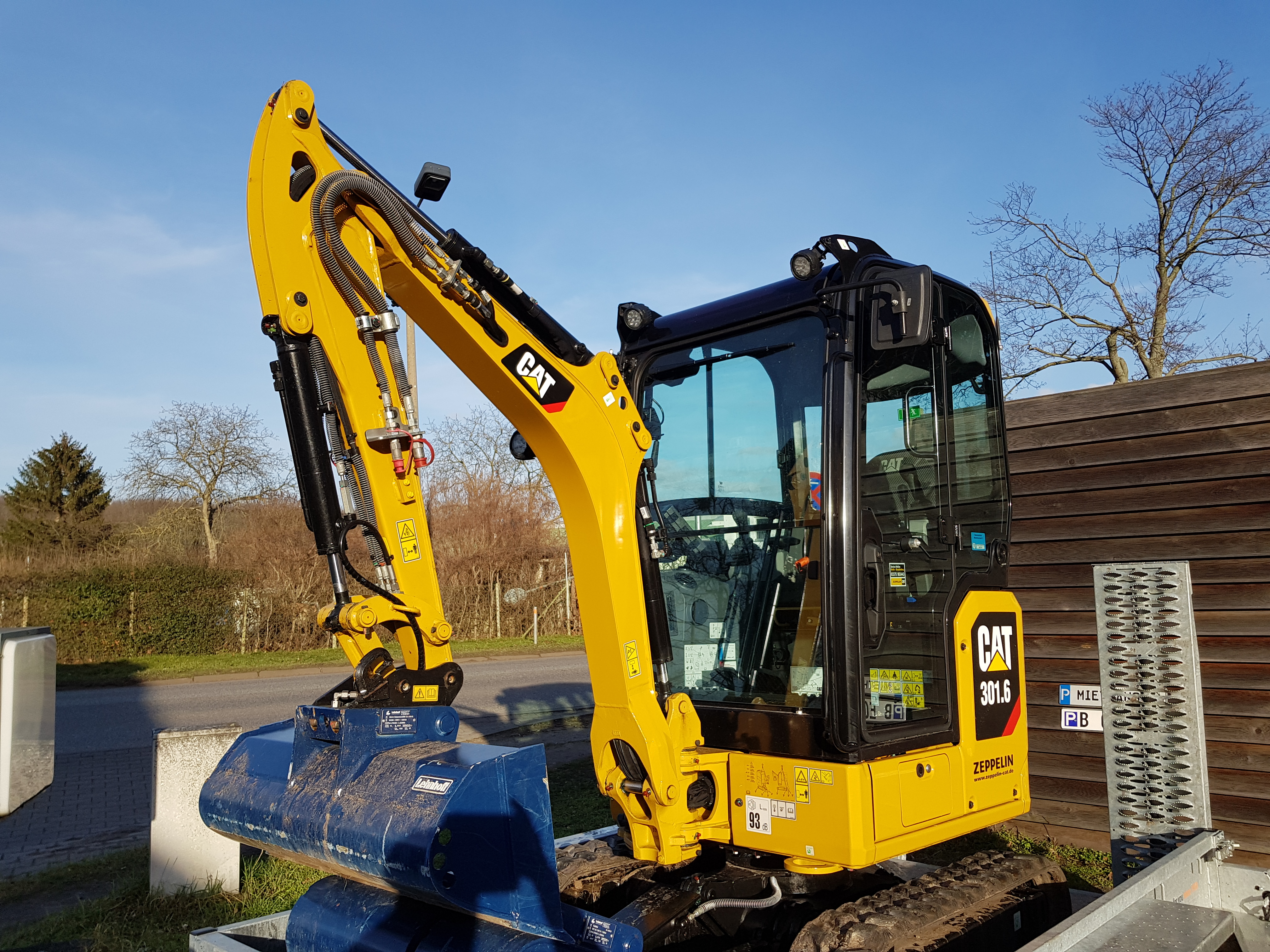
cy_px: 476
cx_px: 635
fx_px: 954
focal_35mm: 26
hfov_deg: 67.3
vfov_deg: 53.1
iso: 40
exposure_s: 1/1640
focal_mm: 4.2
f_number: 1.7
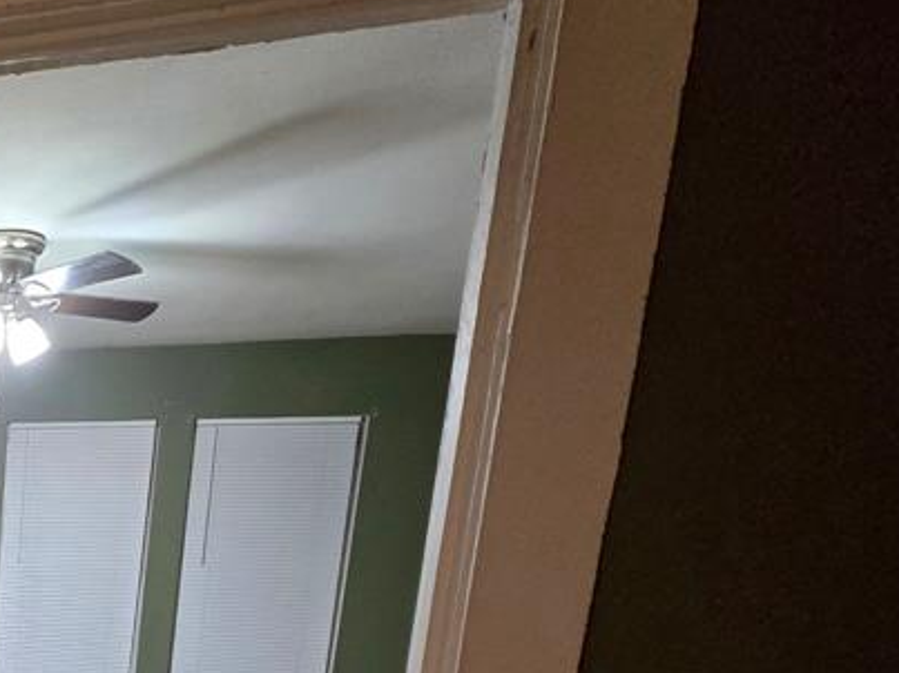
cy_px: 712
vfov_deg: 37.1
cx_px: -207
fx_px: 857
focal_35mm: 33
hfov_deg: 38.6
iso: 800
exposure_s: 1/60.2
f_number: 2.2
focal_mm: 2.2
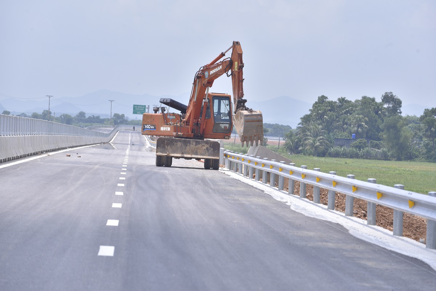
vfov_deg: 6.9
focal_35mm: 200
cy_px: 146
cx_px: 218
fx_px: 2423
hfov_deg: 10.3
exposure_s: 1/500
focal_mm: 200
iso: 200
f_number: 7.1
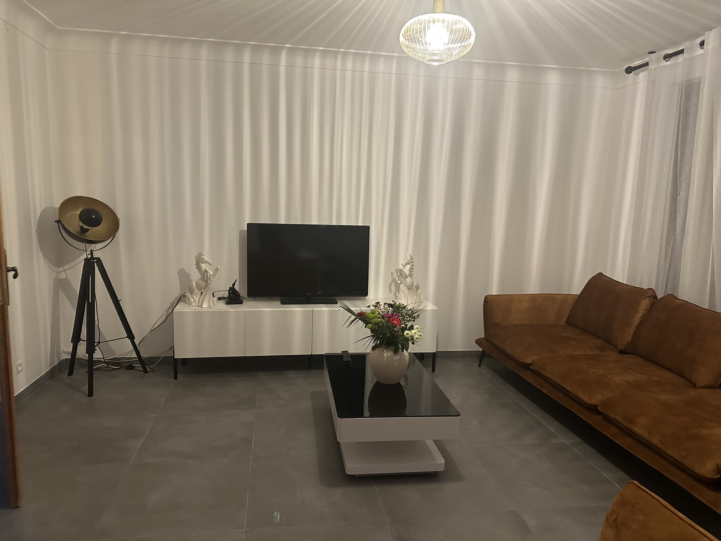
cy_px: 270
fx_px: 500
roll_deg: -1.8
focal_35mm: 24
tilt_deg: -7.9
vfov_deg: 56.8
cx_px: 360
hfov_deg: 71.6
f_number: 1.78
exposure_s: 1/50
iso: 640
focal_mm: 6.86
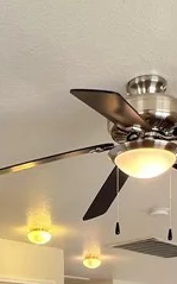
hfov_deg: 21.9
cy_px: 387
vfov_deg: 27.6
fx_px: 456
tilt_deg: -5.3
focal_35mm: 59
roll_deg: +0.8
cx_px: 69
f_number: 1.8
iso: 80
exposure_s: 1/30
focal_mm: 1.57
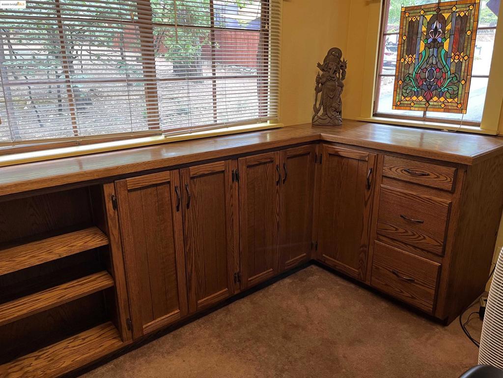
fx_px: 378
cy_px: 189
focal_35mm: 26
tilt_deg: -18.3
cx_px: 252
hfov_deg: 67.3
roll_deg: -0.1
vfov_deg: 53.1
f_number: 1.6
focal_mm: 5.1
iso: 200
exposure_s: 1/60
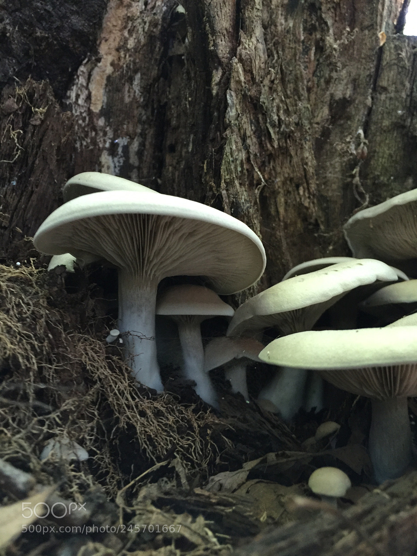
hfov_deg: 48.2
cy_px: 278
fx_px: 466
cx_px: 208
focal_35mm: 29
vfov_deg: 61.7
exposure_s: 1/15
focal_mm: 4.15
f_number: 2.2
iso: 250
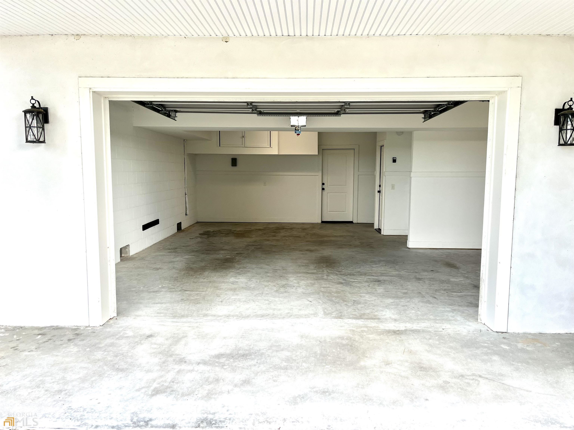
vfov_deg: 53.1
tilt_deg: -7.1
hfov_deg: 67.3
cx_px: 287
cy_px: 215
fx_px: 431
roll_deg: -0.1
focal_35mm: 26
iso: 40
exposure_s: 1/207
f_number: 1.6
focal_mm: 5.1
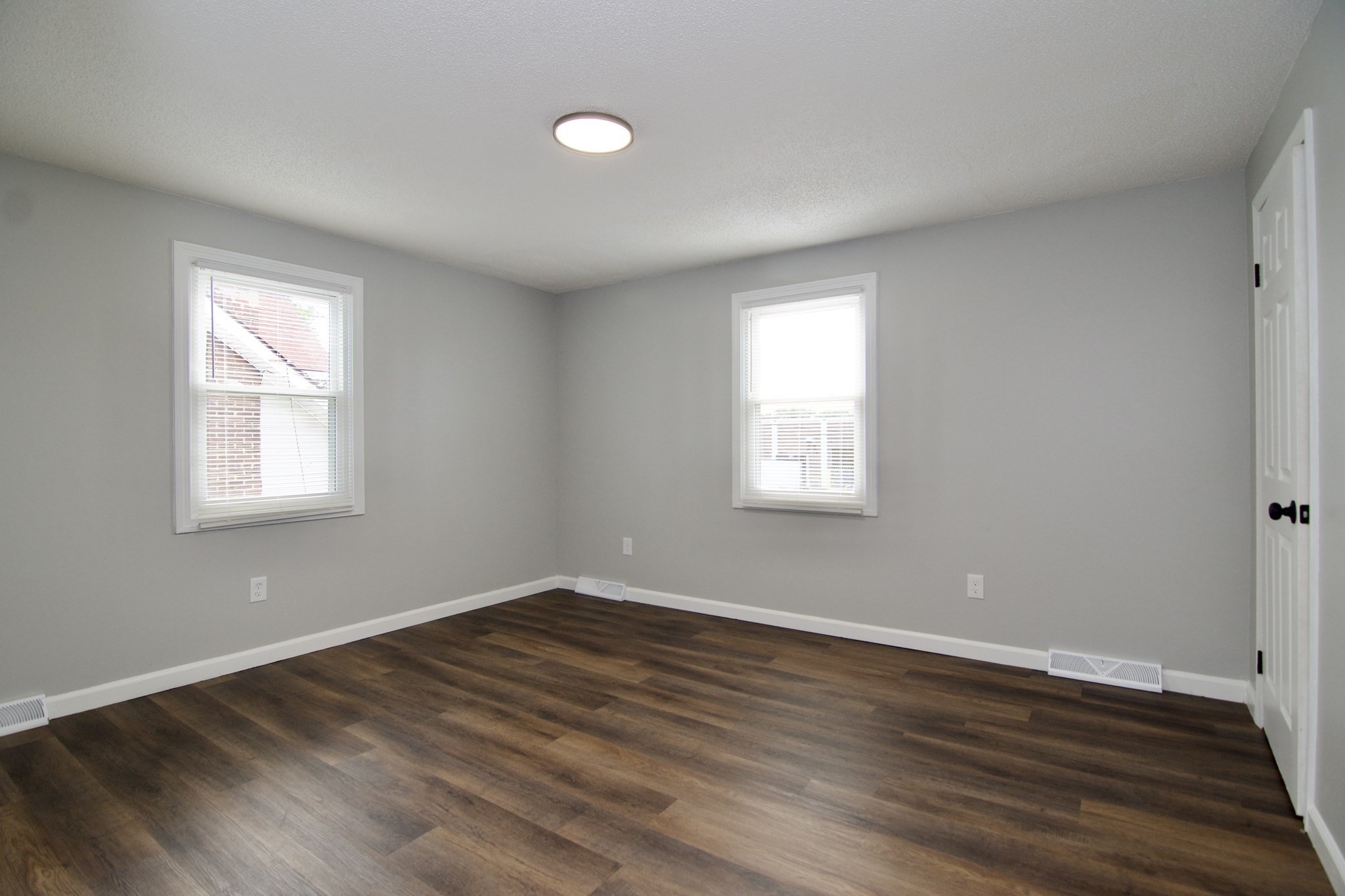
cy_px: 448
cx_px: 672
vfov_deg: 72.0
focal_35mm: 16
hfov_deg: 95.0
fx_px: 616
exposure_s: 1/100
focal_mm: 11
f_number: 5
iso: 400
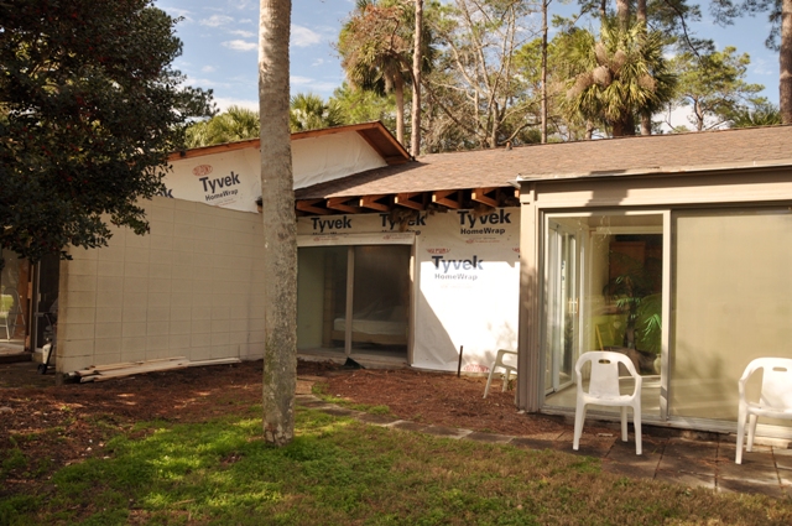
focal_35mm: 27
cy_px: 263
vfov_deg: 47.8
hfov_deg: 67.4
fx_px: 593
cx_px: 396
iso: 200
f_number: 5.6
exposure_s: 1/800
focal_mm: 18
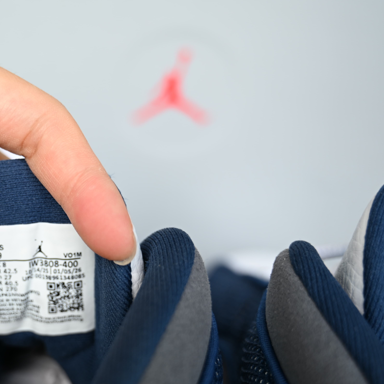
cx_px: 56
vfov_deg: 28.9
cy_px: 246
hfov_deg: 28.2
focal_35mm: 59
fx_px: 740
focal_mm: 34
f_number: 4
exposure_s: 1/60
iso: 100
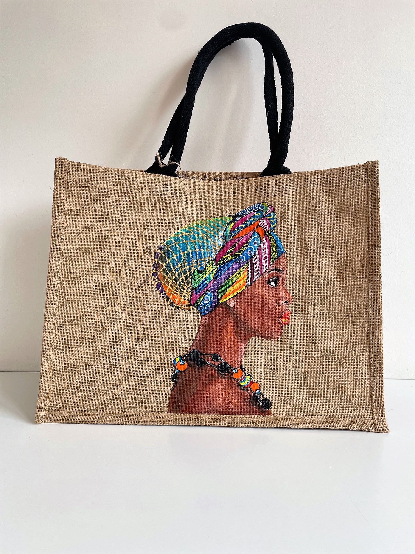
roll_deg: -1.1
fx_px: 416
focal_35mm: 26
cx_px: 208
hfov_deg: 53.1
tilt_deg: -5.9
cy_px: 277
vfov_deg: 67.3
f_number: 1.6
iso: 32
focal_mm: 4.2
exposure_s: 1/100
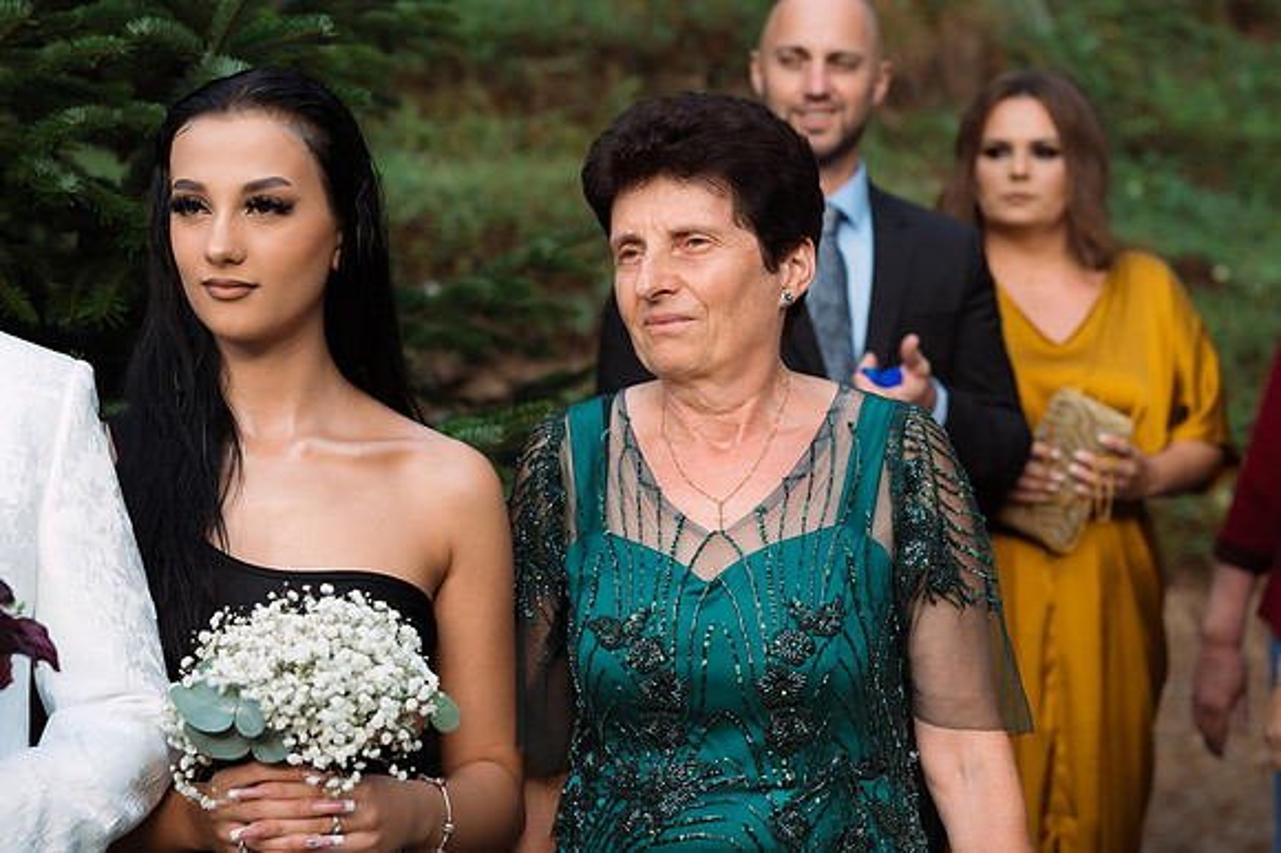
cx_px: 702
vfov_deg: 14.7
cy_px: 468
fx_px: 3315
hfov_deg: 21.9
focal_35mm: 93
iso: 320
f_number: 4.5
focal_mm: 85
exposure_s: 1/400
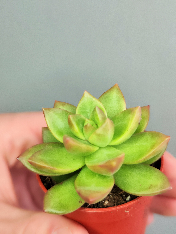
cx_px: 88
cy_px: 117
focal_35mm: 23
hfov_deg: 58.9
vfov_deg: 73.9
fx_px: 156
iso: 1400
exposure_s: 1/88.9
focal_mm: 7.01
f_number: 1.69
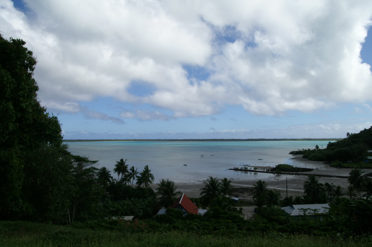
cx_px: 186
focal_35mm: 26
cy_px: 124
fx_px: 263
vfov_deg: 50.3
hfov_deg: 70.5
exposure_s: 1/640
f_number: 7.1
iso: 100
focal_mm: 17
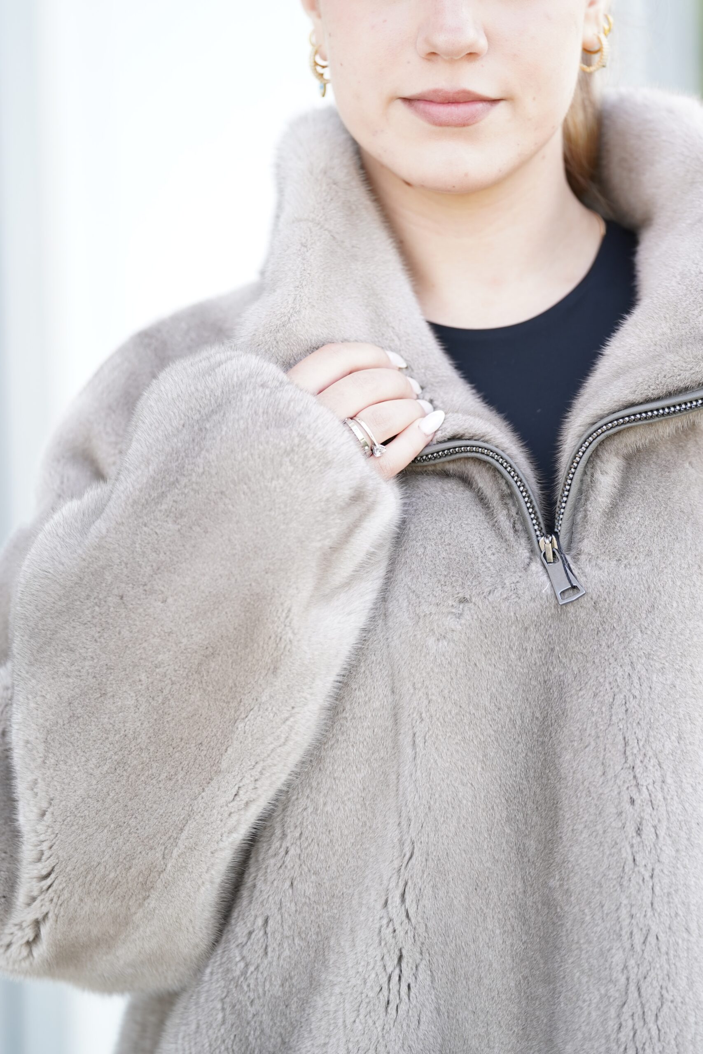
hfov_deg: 8.5
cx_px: 352
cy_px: 527
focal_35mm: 161
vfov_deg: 12.8
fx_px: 4715
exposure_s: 1/250
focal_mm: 161
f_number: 2.8
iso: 250
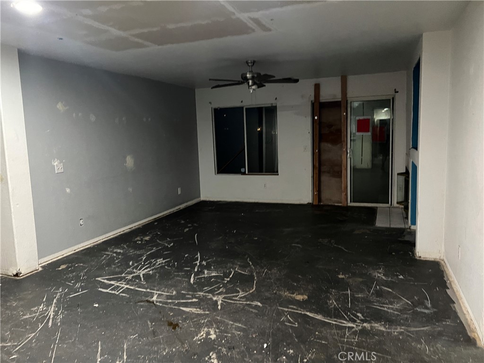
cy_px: 182
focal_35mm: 26
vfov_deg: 53.1
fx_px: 364
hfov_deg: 67.3
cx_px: 242
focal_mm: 5.7
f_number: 1.5
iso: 640
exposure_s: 1/30
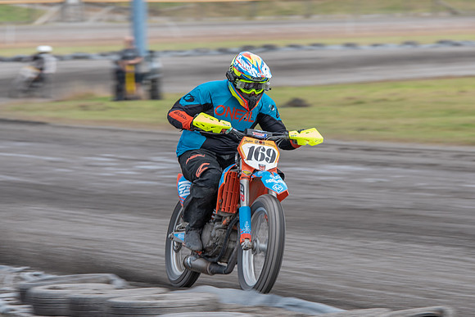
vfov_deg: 4.2
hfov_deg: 6.3
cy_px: 169
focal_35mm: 326
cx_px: 277
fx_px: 4300
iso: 200
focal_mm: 185
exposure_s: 1/160
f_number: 8
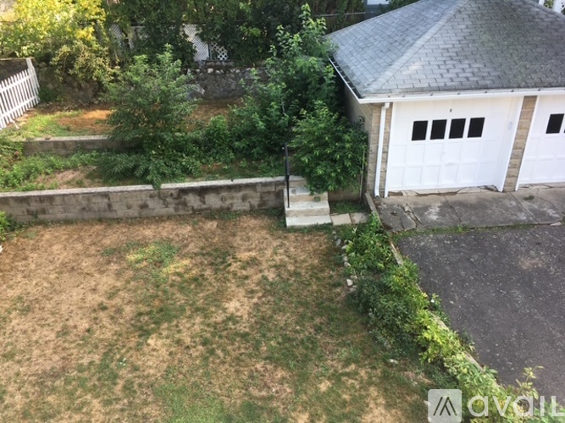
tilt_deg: -30.2
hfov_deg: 61.7
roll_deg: +0.6
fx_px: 473
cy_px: 212
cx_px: 282
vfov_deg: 48.2
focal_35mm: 29
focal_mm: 4.15
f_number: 2.2
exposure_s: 1/180
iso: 25
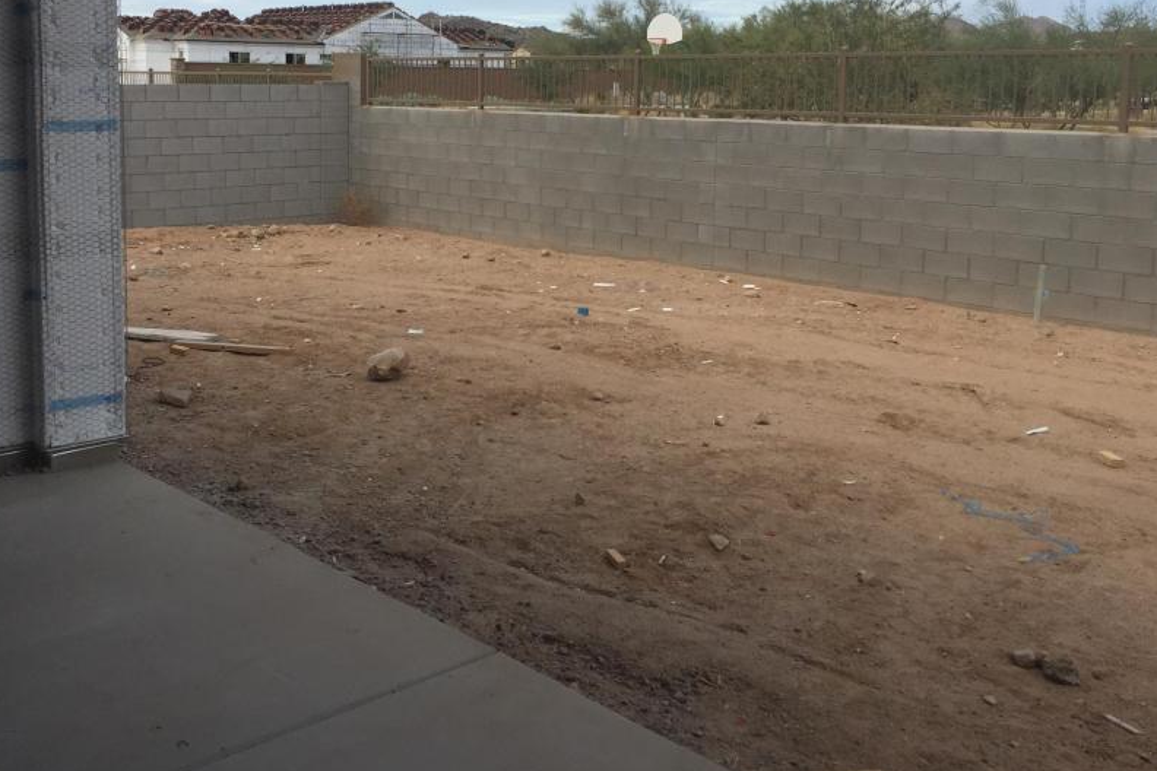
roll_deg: -1.6
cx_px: 519
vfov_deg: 33.7
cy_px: 226
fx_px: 1253
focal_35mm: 39
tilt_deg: -7.3
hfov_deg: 49.5
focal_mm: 4.15
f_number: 2.2
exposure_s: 1/2475
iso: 32
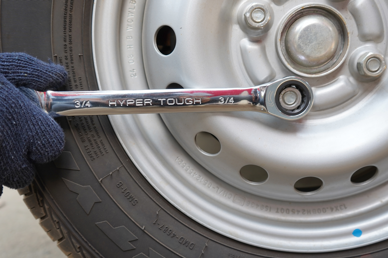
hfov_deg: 46.4
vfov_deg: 31.9
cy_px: 129
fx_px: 453
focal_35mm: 42
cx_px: 194
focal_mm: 28
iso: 250
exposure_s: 1/160
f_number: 4
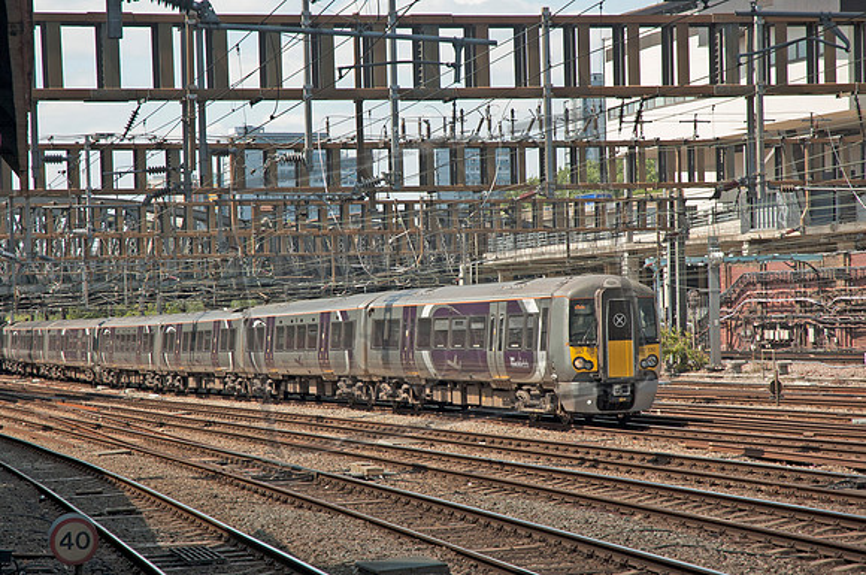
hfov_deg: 19.5
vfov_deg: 13.0
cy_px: 288
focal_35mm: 105
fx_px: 2522
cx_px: 433
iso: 250
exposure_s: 1/500
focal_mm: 70
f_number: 5.6
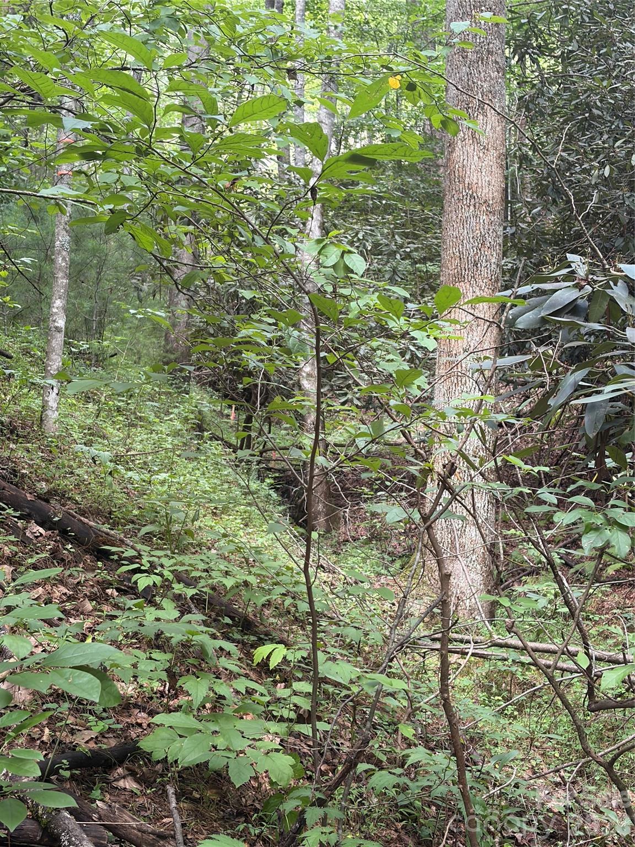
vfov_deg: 36.8
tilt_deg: +6.9
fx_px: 1272
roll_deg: -2.4
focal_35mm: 52
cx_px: 318
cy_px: 424
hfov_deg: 28.0
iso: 64
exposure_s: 1/60
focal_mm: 5.96
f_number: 1.6
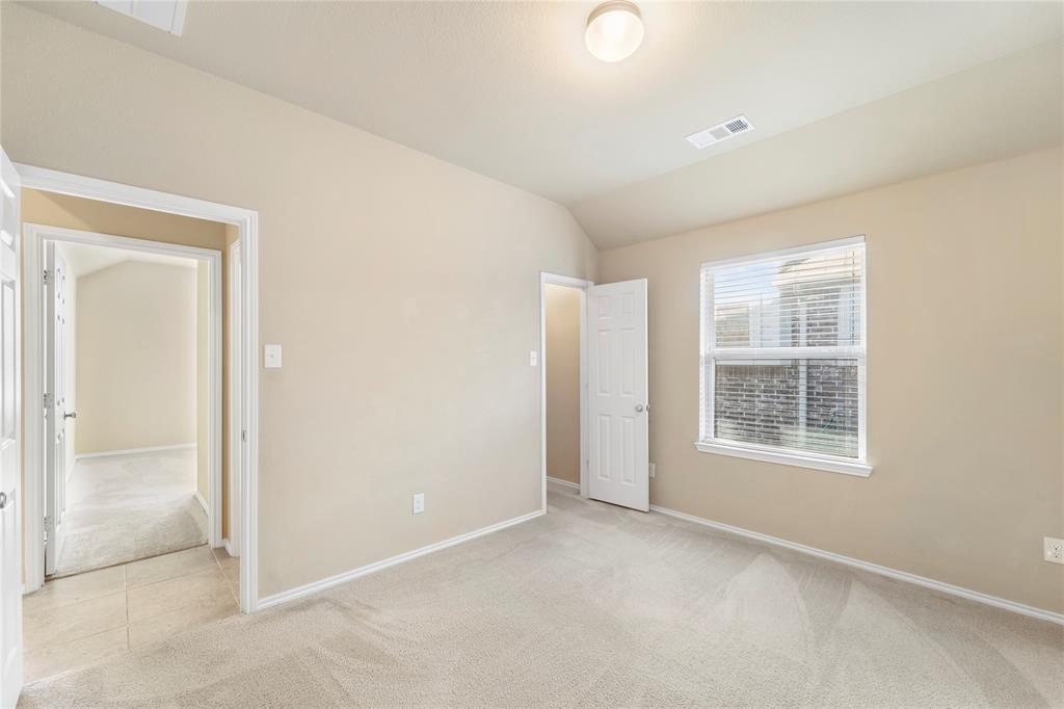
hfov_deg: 104.3
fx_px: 414
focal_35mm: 14
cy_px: 354
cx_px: 532
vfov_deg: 81.2
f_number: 11
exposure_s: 6
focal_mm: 14
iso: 160
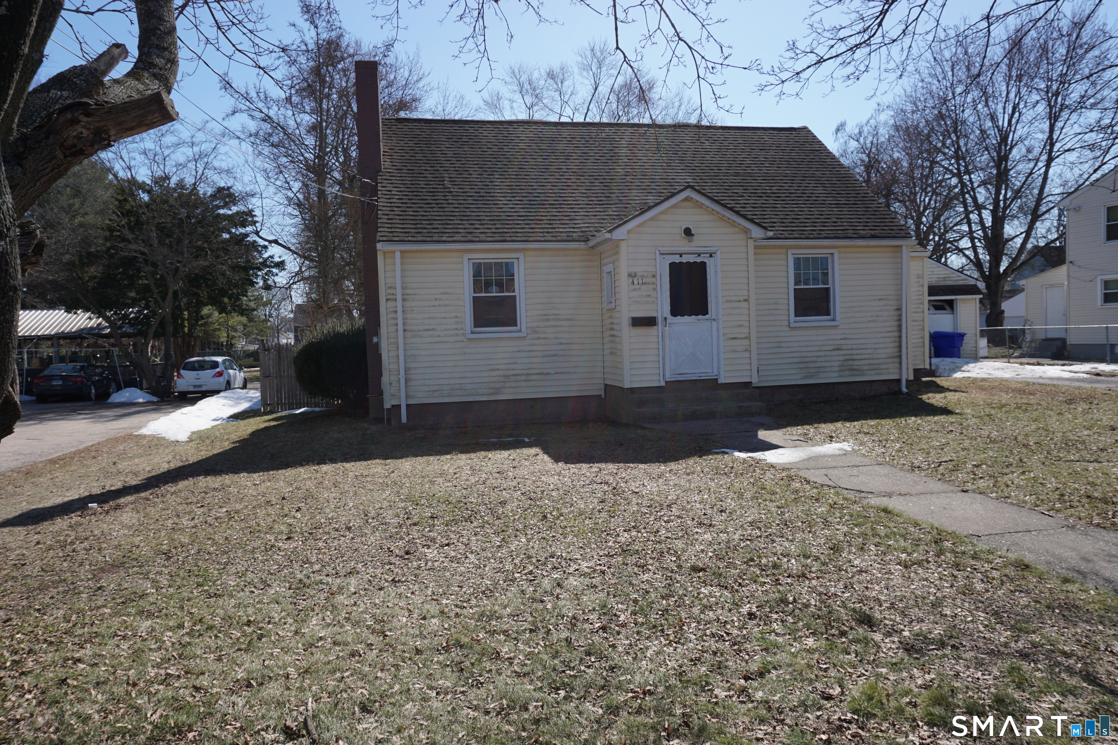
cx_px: 559
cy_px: 372
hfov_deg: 73.7
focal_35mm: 24
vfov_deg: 53.1
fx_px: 745
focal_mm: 16
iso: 100
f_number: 9
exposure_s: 1/200
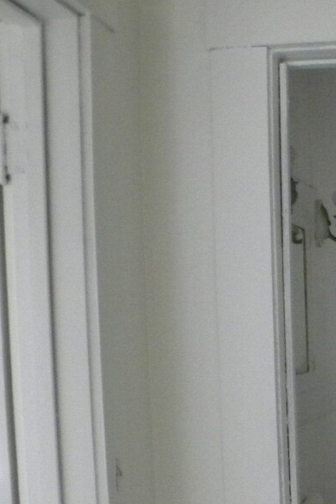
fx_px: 994
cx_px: 459
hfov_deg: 17.7
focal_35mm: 71
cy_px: 432
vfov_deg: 27.6
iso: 505
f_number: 3.5
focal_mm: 5
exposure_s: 1/110
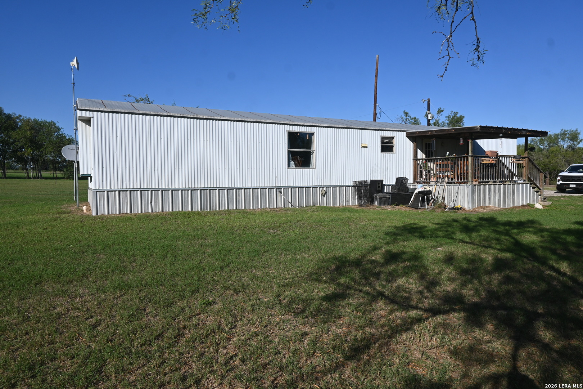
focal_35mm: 24
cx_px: 292
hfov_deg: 73.7
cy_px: 194
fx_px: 389
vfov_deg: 53.1
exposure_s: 1/500
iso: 100
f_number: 8
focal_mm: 16
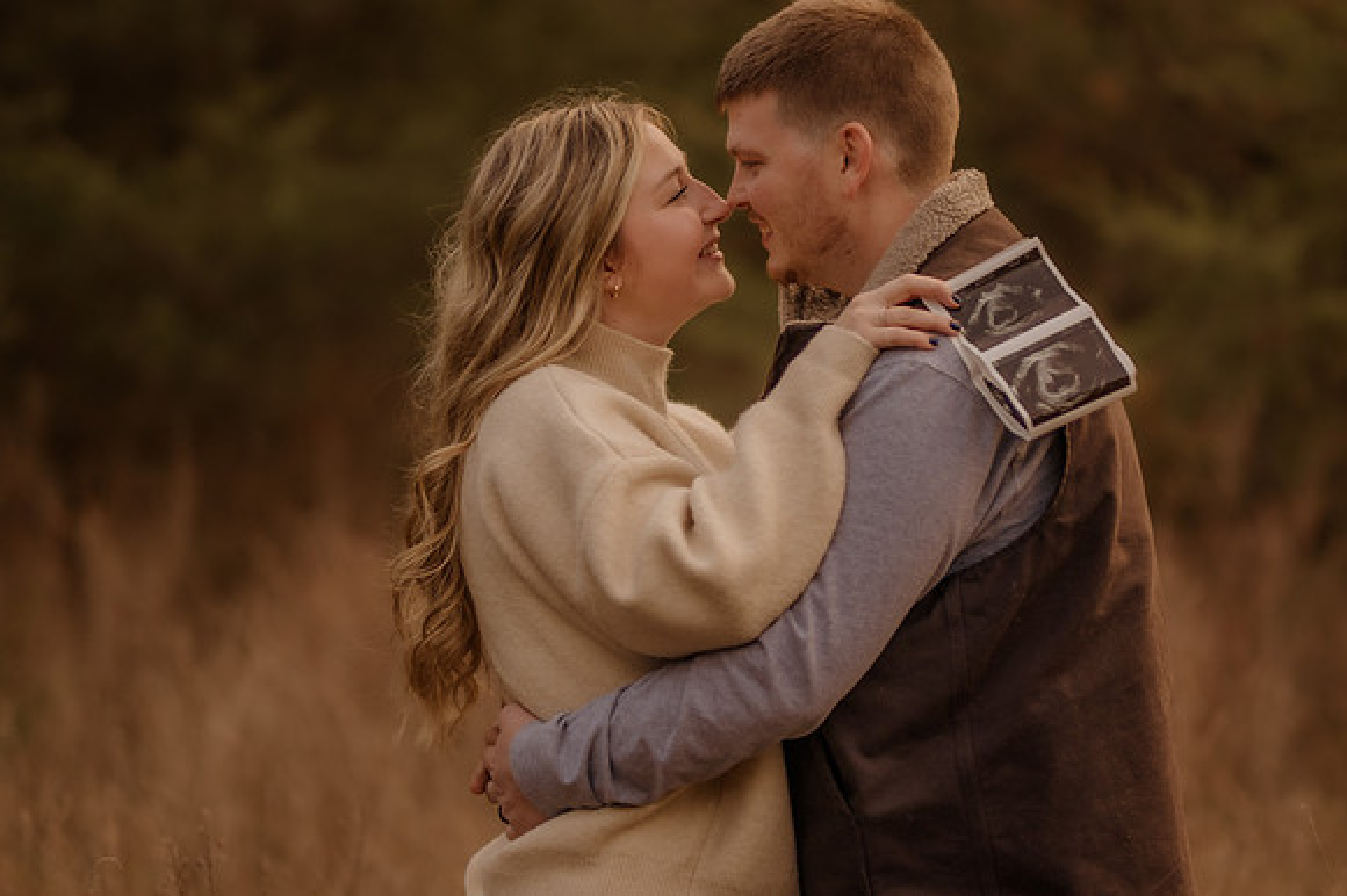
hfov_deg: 16.1
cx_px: 674
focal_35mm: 127
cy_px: 448
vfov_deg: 10.8
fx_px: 4749
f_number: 1.4
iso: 320
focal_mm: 85
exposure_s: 1/1600
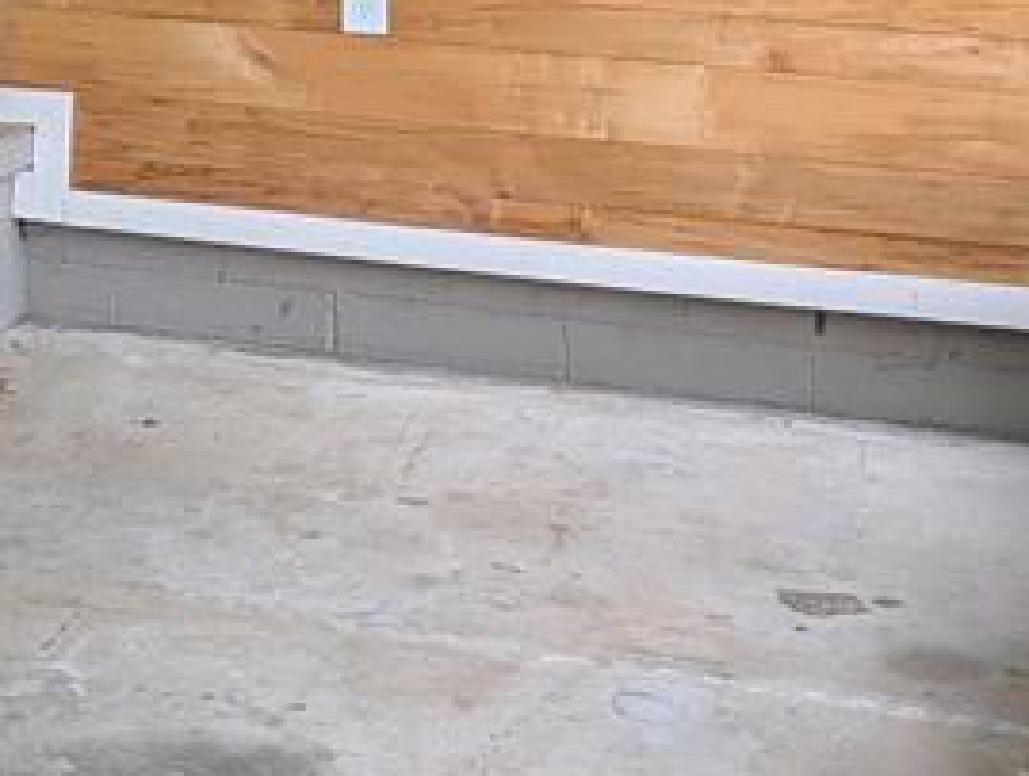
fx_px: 2711
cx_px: -191
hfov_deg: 20.2
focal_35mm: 91
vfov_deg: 15.4
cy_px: -287
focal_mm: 6.9
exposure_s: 1/75.4
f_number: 1.68
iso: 50
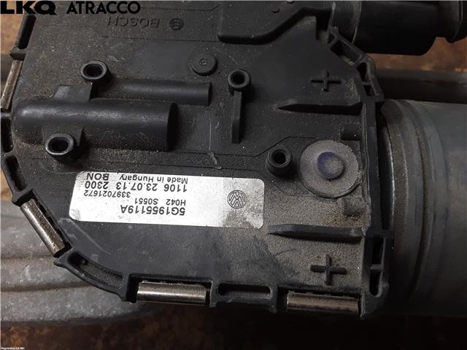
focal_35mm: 28
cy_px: 175
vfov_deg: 49.7
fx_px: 378
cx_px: 234
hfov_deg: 63.4
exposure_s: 1/50
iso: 64
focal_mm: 2.91
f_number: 1.9
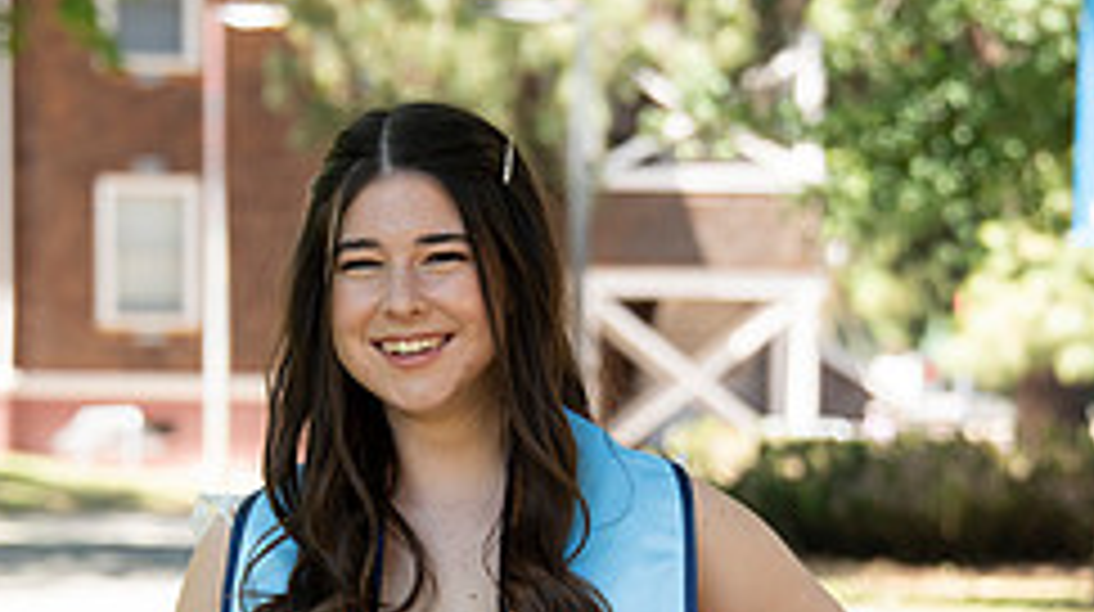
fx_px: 5911
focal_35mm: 204
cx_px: 468
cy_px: 576
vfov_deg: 5.9
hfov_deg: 10.6
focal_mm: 105
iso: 640
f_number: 5.6
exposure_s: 1/320
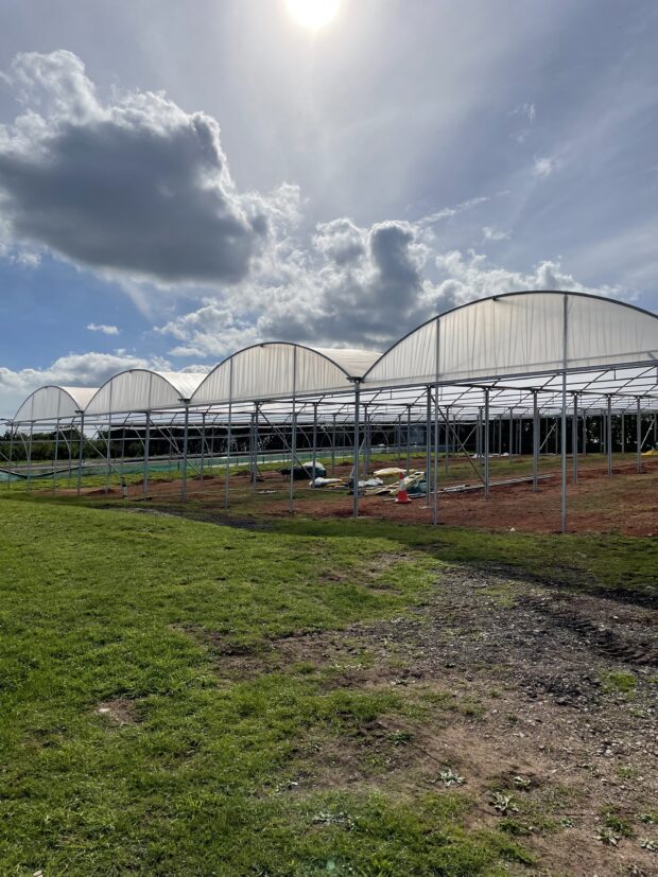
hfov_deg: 53.1
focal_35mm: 26
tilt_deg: +4.2
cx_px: 329
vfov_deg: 67.3
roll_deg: -1.3
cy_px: 438
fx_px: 659
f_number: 1.6
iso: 32
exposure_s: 1/13333
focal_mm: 4.2
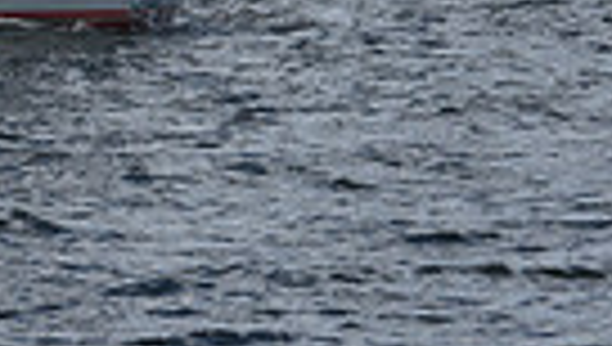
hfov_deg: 4.0
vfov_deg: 2.2
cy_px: -876
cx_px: 20
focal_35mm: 544
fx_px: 8842
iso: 250
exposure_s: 1/800
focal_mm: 122
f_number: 11
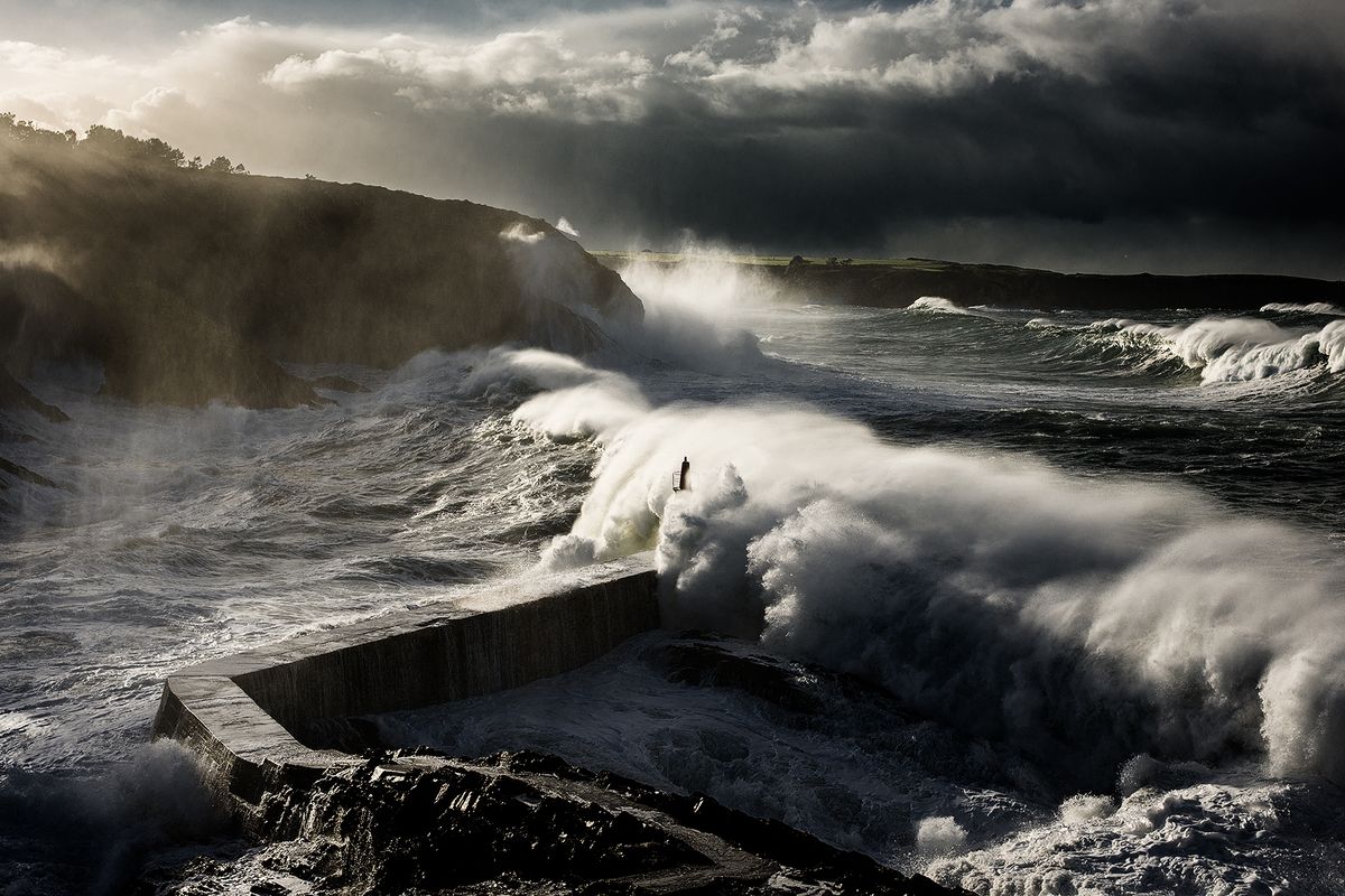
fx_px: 1494
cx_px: 672
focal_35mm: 40
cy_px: 448
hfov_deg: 48.5
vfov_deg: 33.4
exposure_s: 1/1250
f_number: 6.3
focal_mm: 40
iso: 200
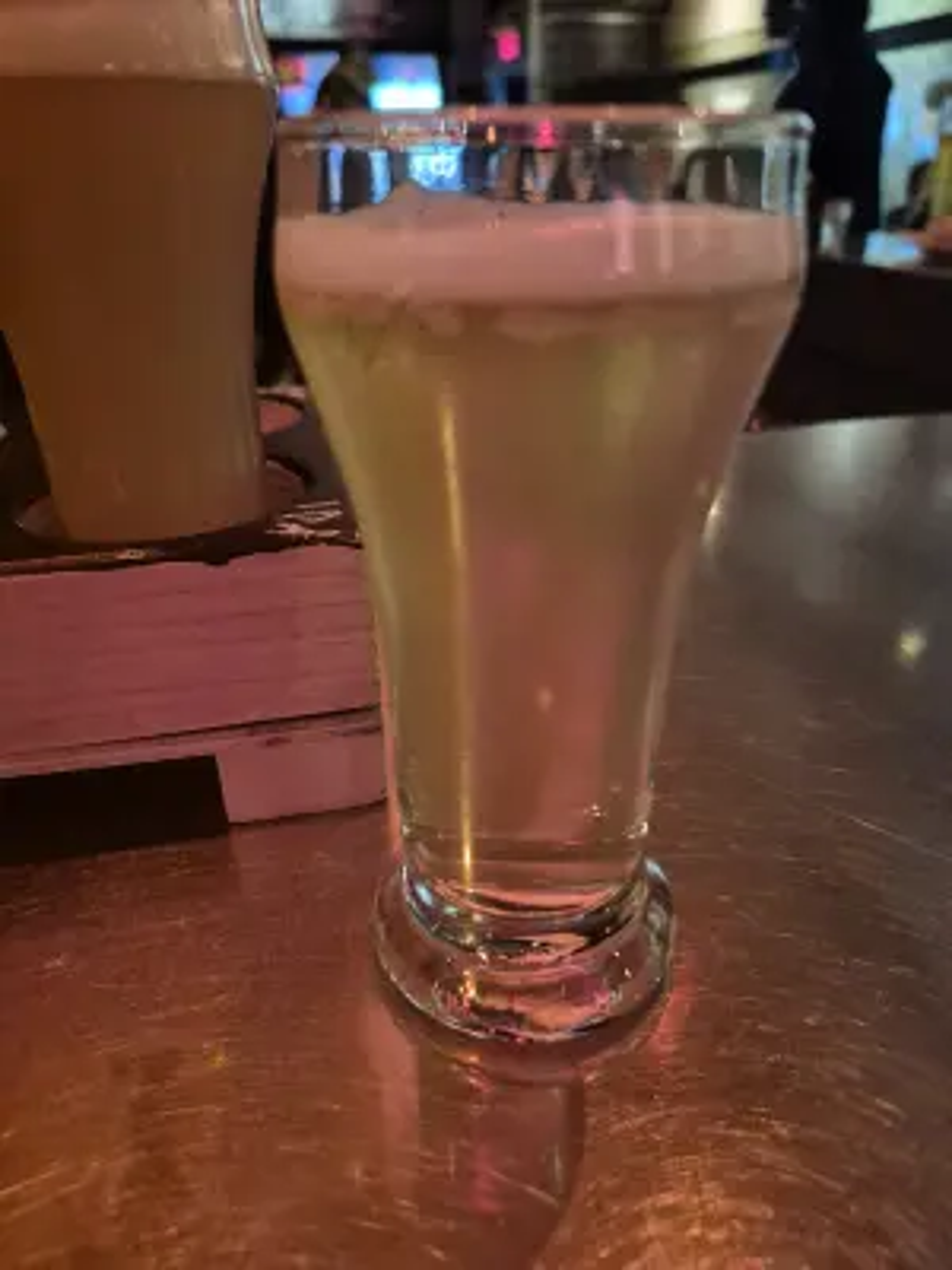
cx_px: 476
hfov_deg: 58.9
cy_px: 635
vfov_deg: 73.9
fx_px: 843
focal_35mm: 23
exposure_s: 1/24
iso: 1600
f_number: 1.8
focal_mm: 5.4
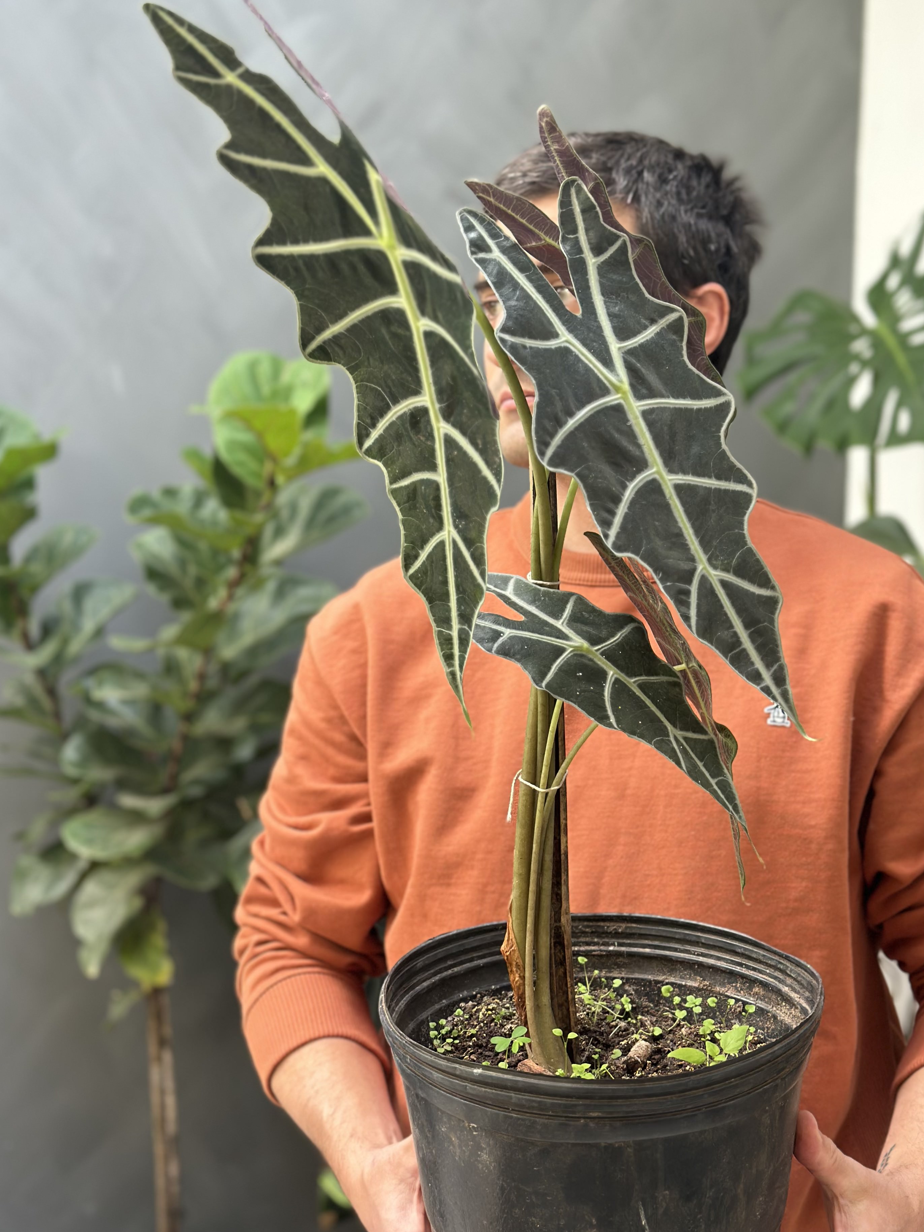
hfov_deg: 27.5
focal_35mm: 53
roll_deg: -1.1
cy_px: 634
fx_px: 1886
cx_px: 477
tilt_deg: -5.0
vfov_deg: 36.2
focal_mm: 6.86
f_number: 1.78
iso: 125
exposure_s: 1/96
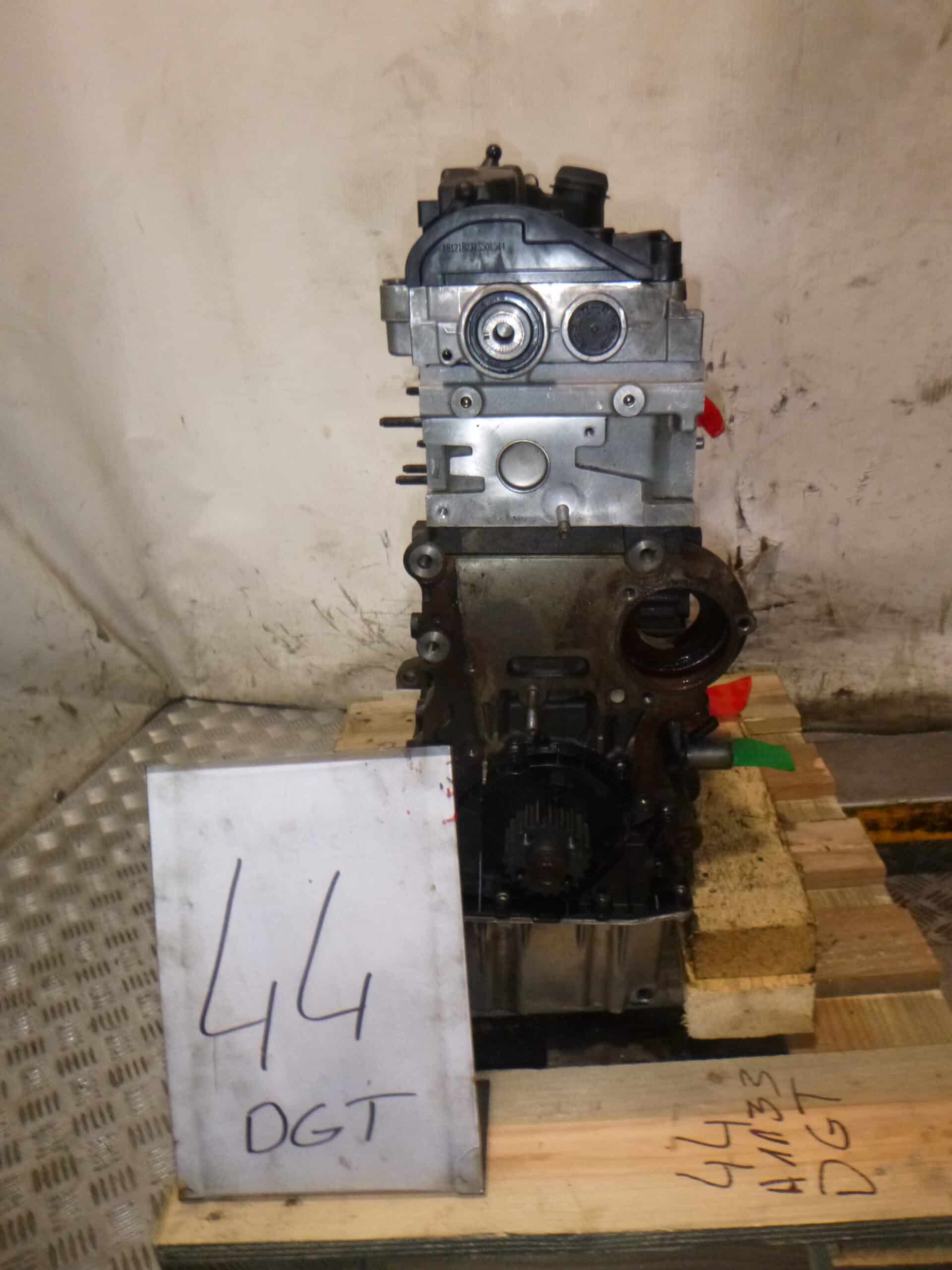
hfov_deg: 54.9
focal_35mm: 25
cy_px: 635
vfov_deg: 69.4
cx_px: 476
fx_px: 917
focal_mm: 4.5
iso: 320
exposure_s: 1/60
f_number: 3.9
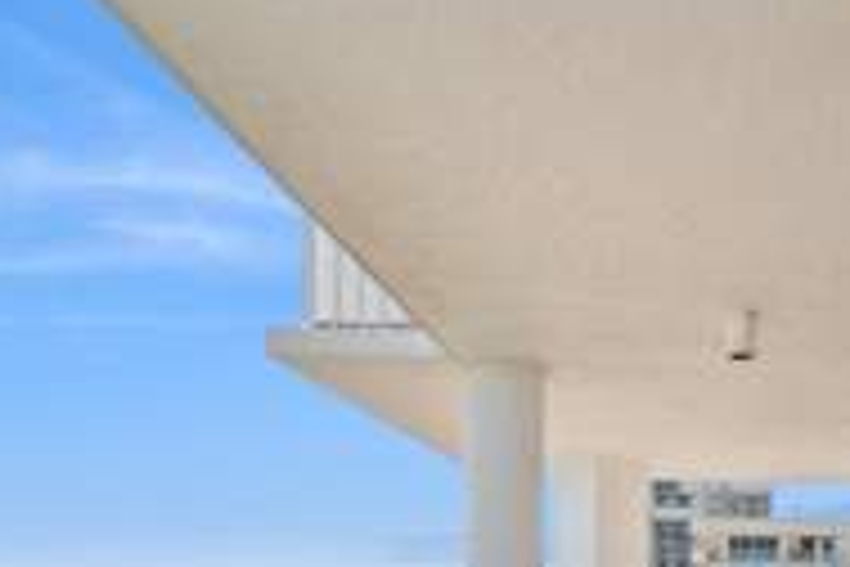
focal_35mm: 38
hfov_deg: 45.8
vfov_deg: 31.7
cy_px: 596
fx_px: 897
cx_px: 769
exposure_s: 1/250
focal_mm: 15
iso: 200
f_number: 8
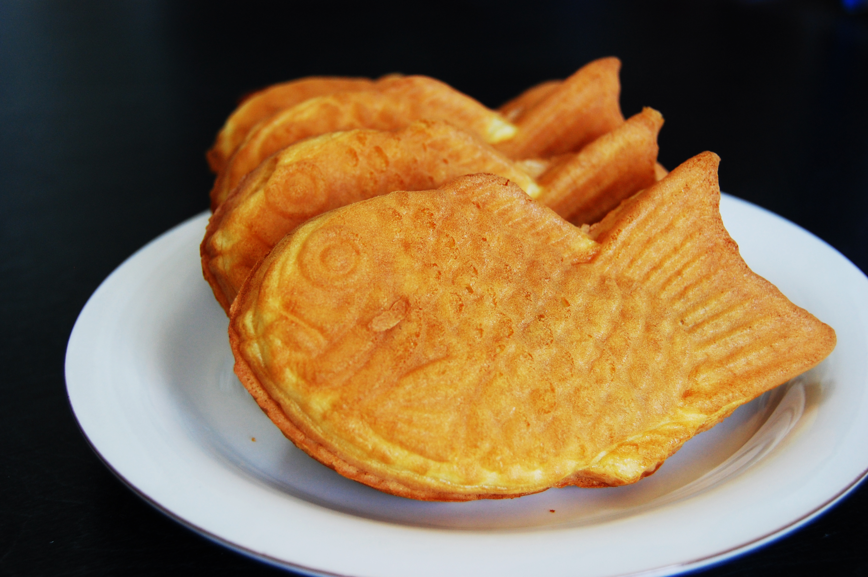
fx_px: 1229
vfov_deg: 26.4
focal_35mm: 51
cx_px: 434
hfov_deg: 38.9
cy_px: 288
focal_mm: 34
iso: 400
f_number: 5
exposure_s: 1/100
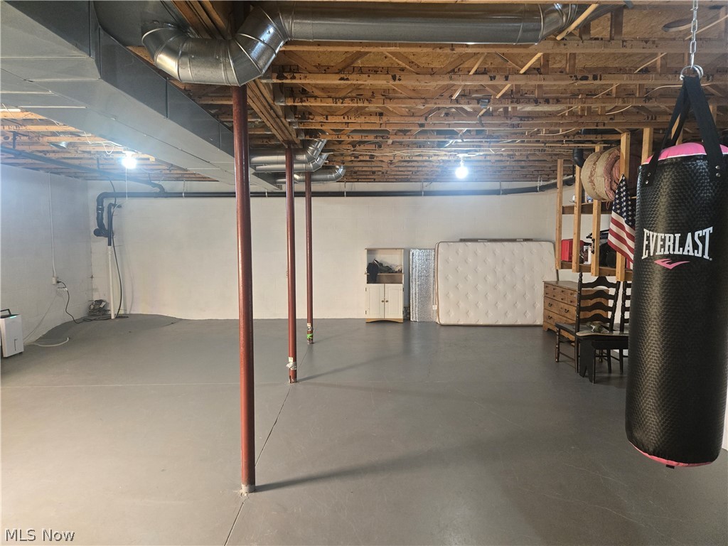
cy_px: 273
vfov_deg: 58.9
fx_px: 484
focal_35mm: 23
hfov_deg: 73.9
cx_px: 364
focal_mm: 5.4
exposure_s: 1/120
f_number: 1.8
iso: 800
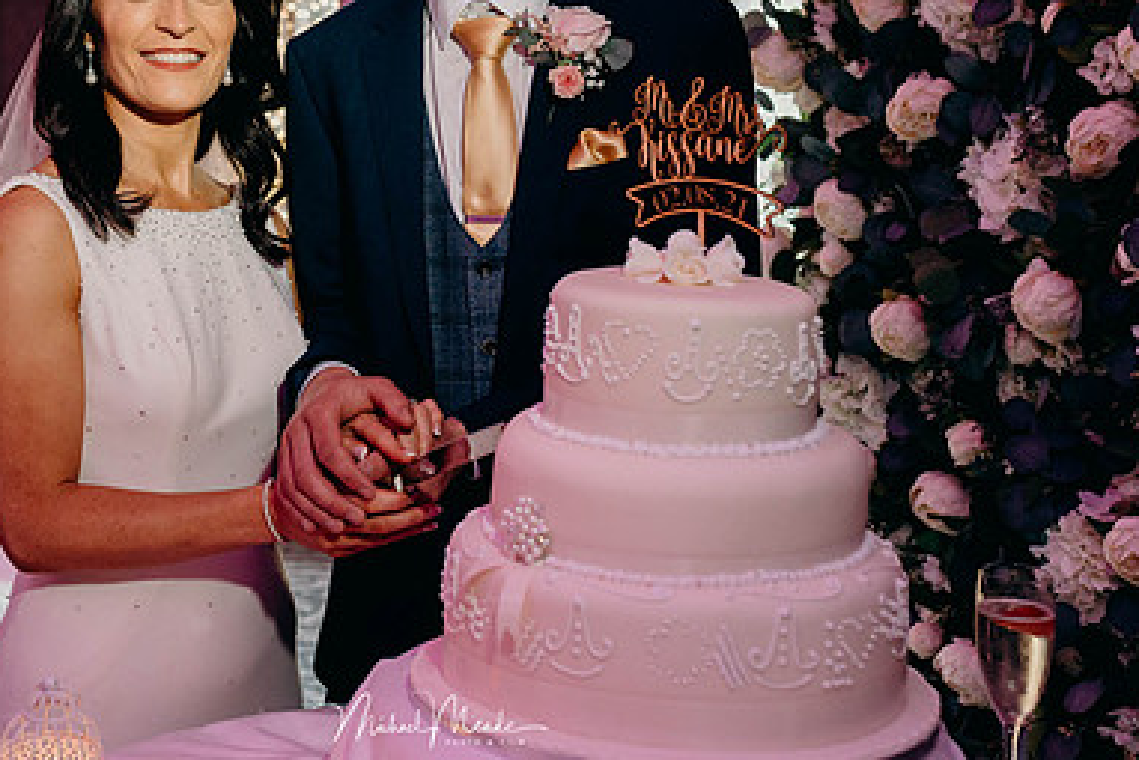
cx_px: 308
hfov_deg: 32.8
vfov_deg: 22.4
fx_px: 1899
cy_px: 192
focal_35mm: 60
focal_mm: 35
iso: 1000
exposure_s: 1/160
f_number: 3.5
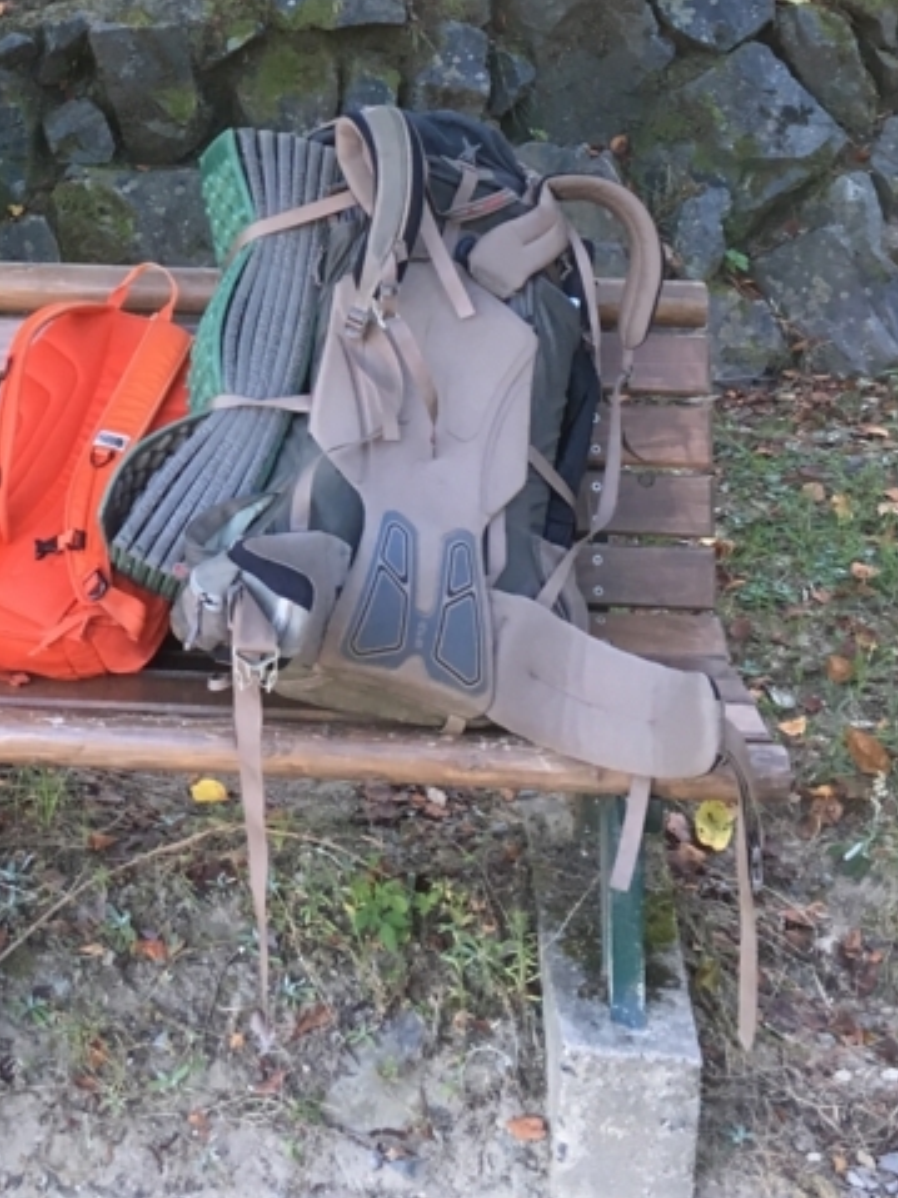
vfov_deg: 29.6
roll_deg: +1.5
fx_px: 2145
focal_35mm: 62
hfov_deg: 23.1
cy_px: 75
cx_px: 100
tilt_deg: -9.6
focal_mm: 4.15
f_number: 2.2
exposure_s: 1/30
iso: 32
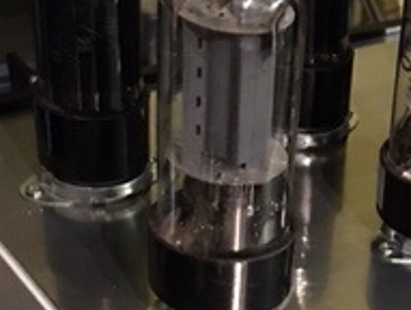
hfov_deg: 19.0
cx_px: 497
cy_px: 306
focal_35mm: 97
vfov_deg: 15.0
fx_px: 1154
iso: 100
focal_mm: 4.15
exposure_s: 1/4
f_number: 2.2
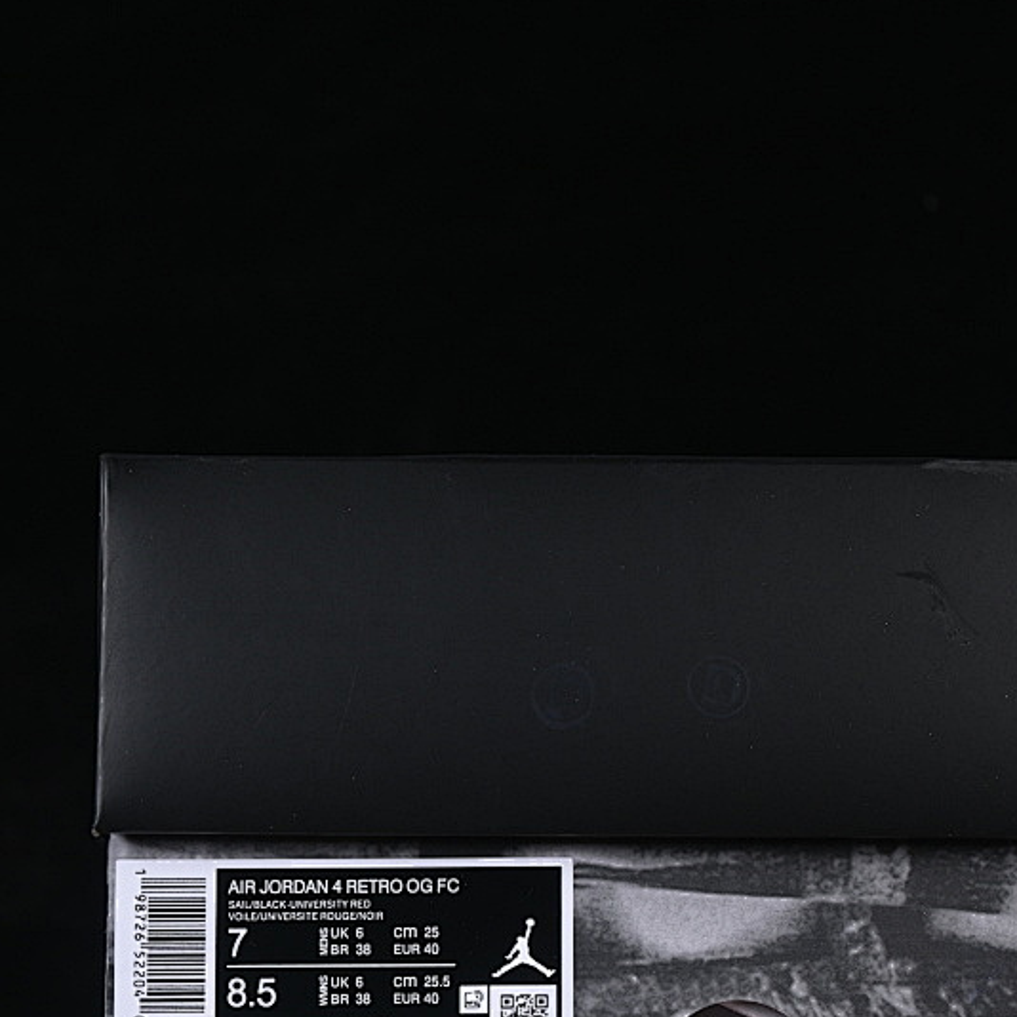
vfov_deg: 13.5
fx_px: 4288
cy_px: 672
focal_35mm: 129
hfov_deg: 13.5
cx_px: 754
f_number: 8
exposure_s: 1/80
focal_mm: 50
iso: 160
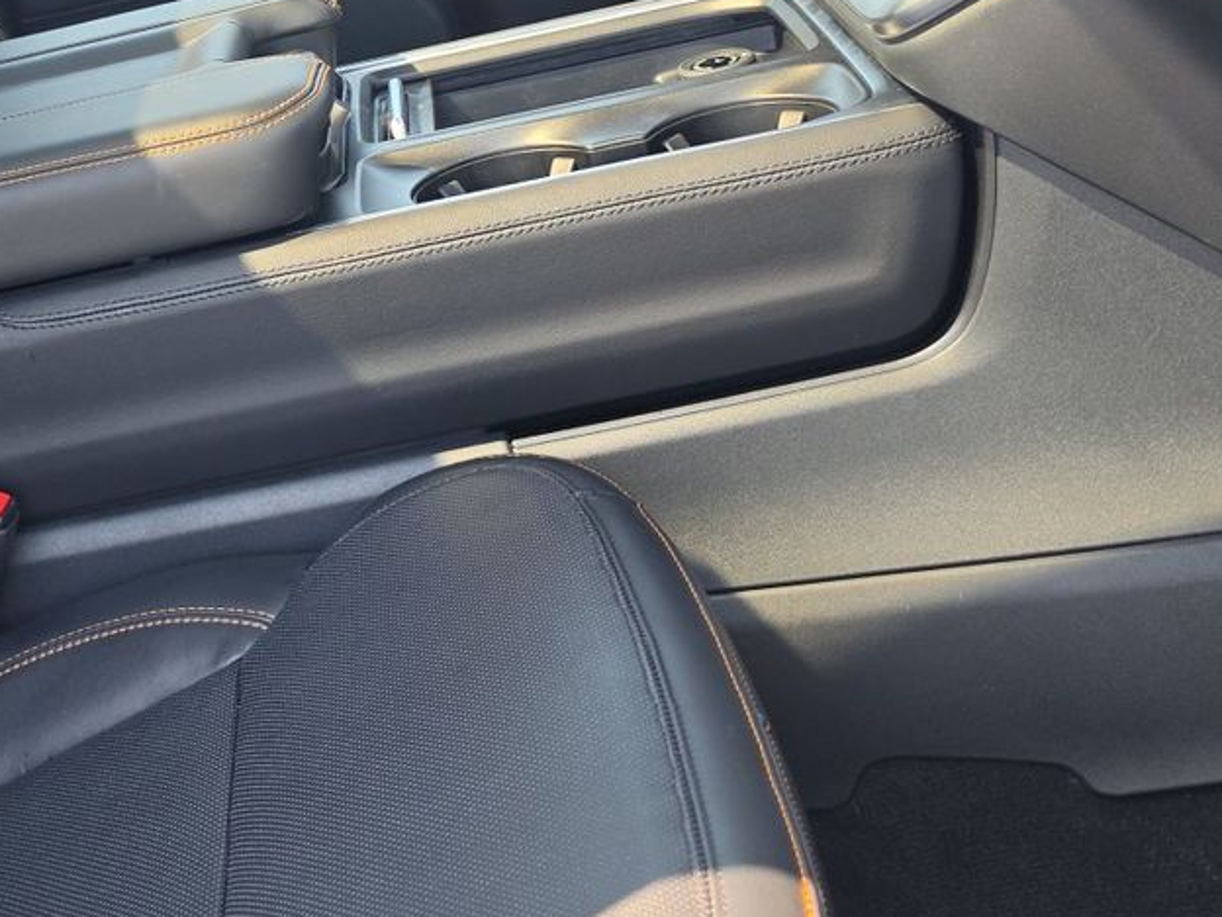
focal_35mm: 59
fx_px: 2083
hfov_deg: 31.3
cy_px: 80
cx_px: 145
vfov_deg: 24.1
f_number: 1.4
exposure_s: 1/128
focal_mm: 6.5
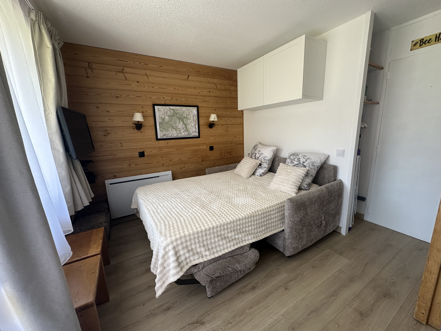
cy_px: 166
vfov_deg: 85.7
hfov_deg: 102.1
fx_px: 178
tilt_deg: -10.9
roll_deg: +2.2
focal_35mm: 14
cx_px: 220
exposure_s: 1/99
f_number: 2.2
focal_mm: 2.22
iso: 160
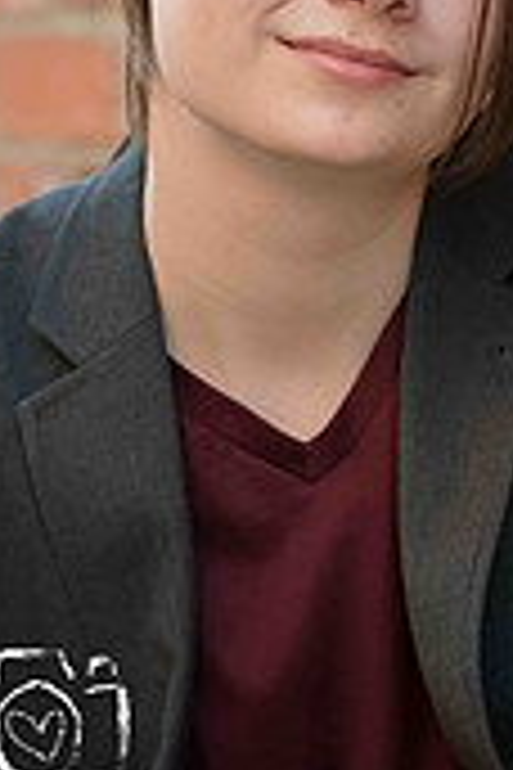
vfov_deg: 5.8
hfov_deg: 3.9
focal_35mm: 355
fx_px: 7588
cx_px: 328
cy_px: 207
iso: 1600
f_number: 5
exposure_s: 1/640
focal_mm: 135
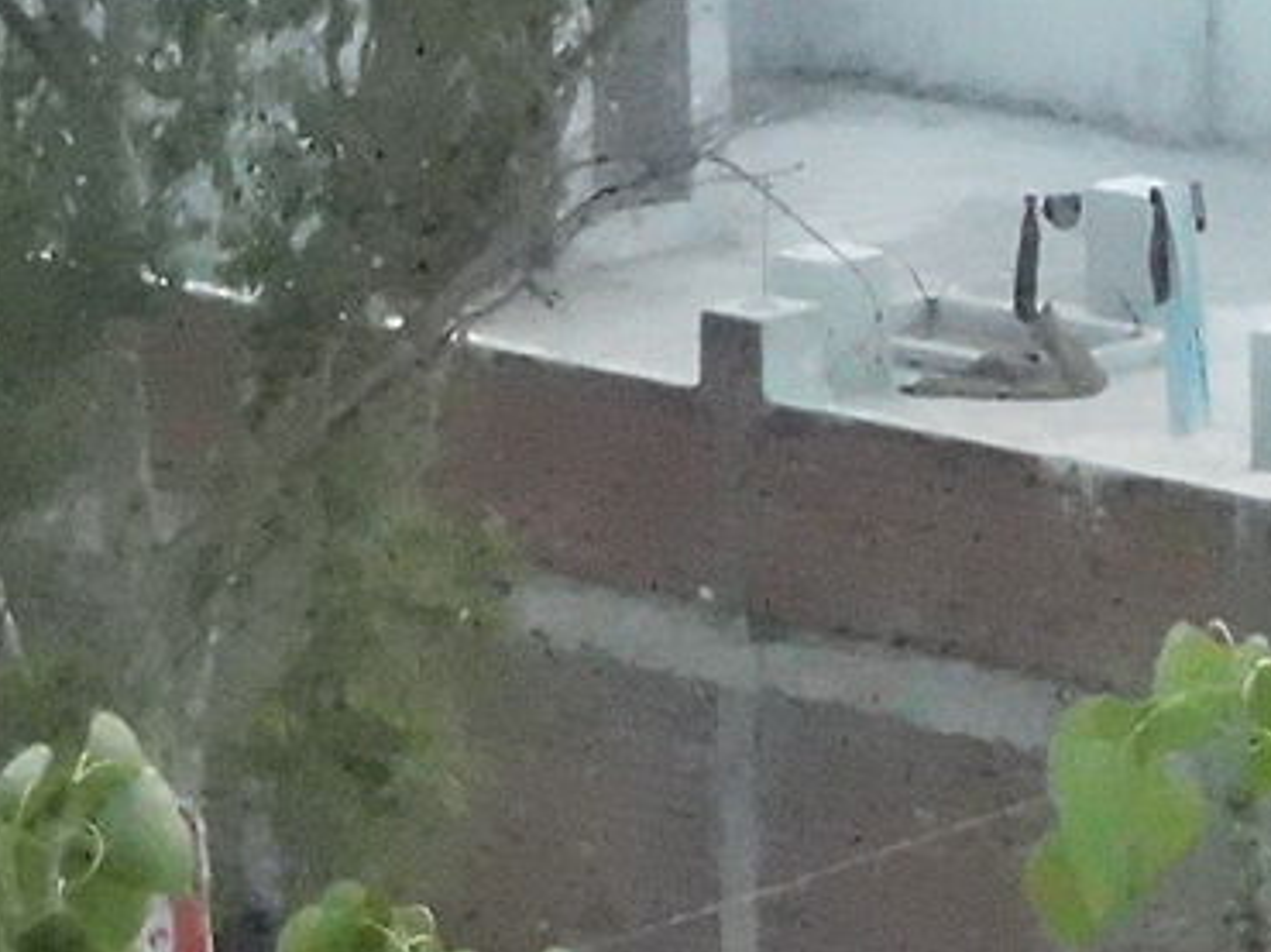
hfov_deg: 6.1
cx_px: 1350
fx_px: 11815
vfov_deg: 4.6
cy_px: -722
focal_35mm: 322
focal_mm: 11.1
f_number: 4.4
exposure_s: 1/1000
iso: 3200
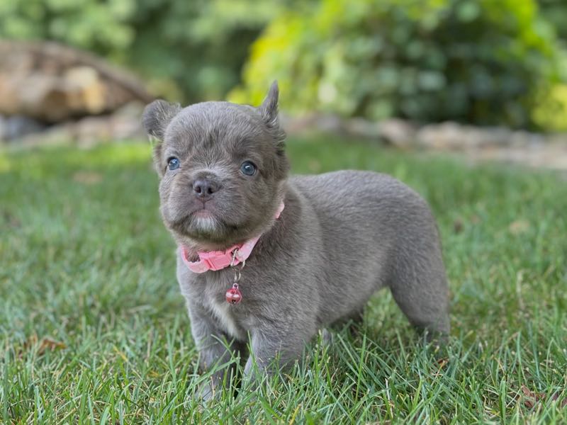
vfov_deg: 30.3
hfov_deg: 39.7
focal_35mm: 48
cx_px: 284
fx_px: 786
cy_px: 212
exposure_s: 1/571
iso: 80
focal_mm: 6.86
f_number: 1.78
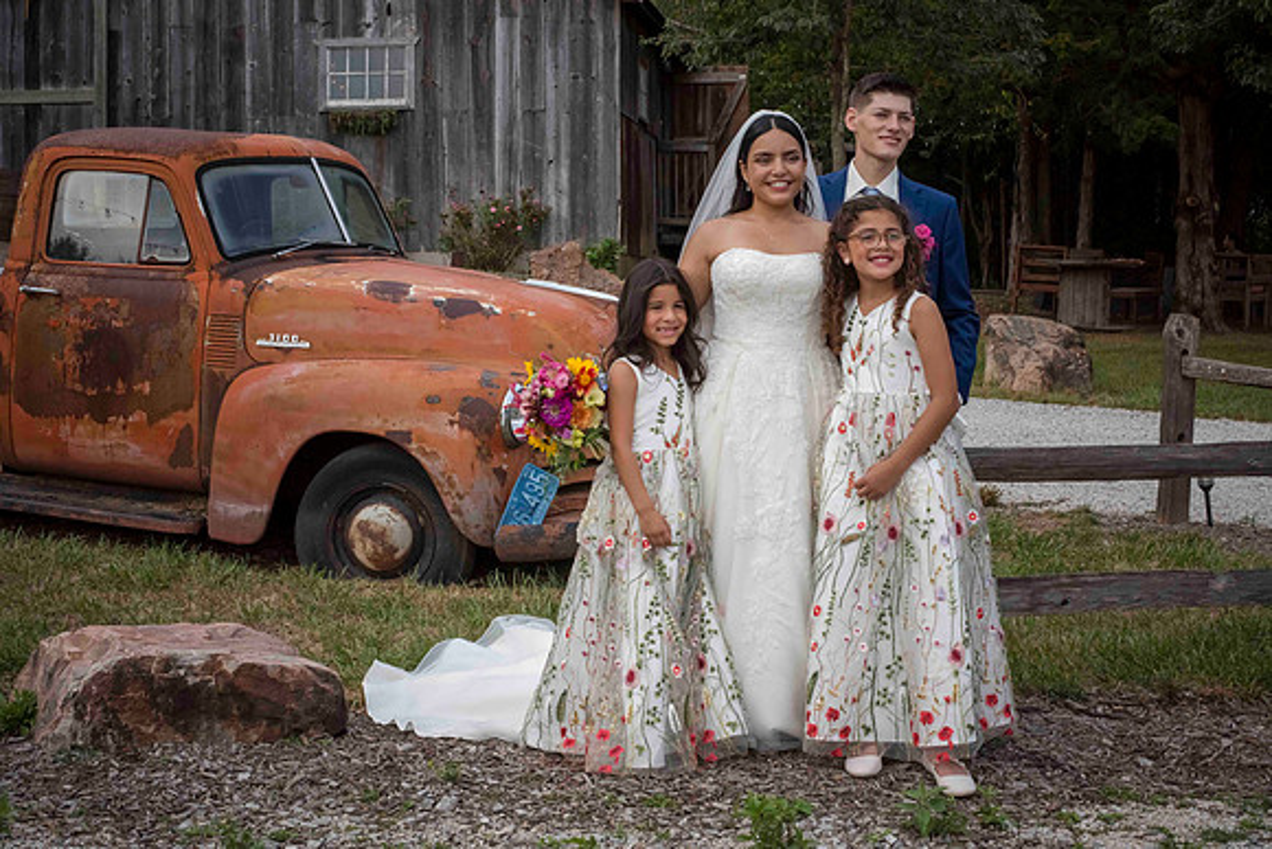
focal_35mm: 54
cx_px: 636
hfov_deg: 36.9
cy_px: 424
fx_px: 1905
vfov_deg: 25.1
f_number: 16
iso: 800
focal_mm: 50
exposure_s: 1/320
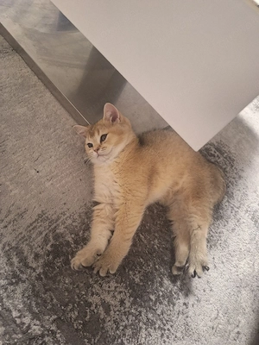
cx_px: 130
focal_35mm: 23
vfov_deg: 73.9
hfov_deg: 58.9
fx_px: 229
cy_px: 172
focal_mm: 5.54
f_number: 1.8
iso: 250
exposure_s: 1/25
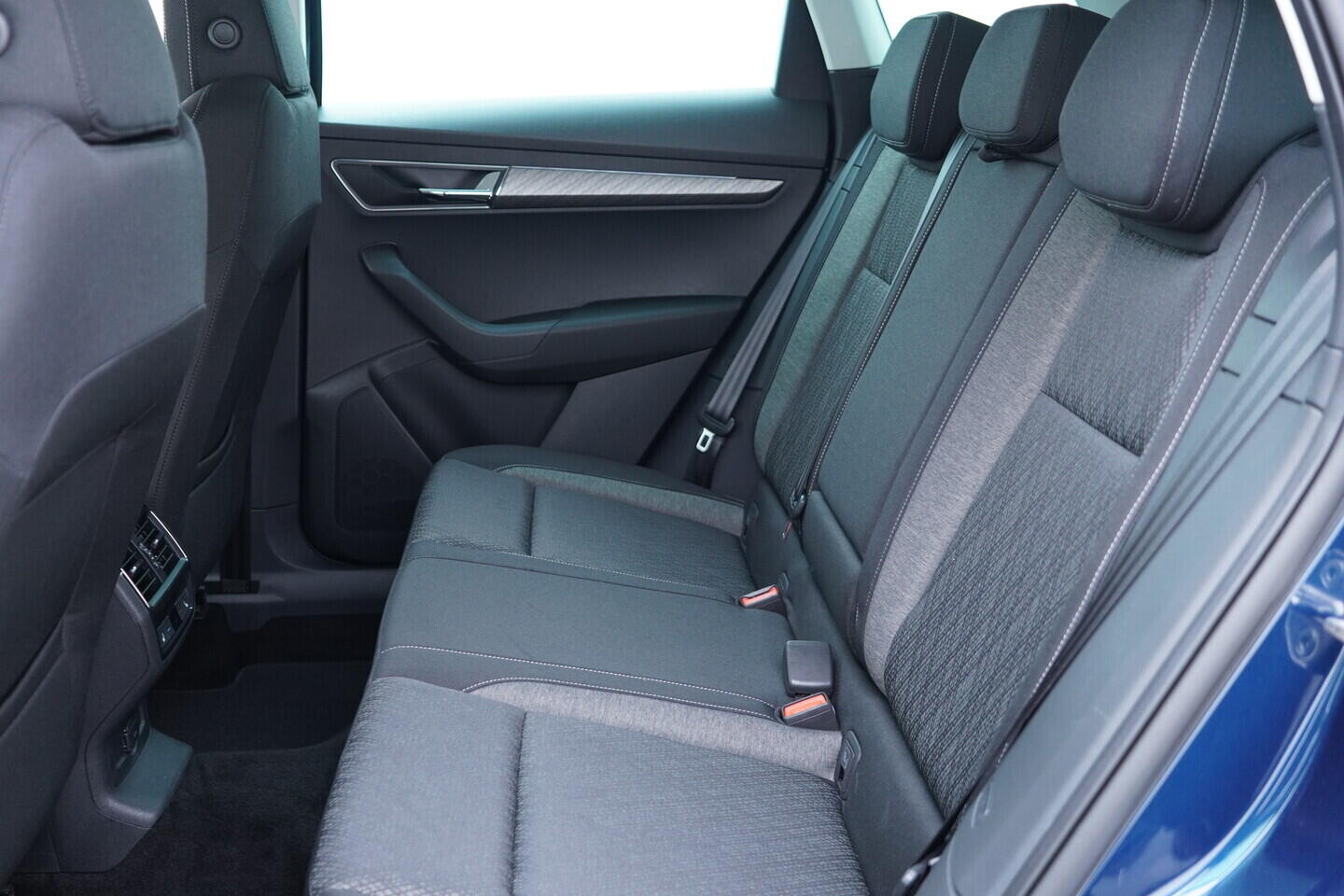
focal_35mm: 36
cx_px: 672
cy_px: 448
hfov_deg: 53.1
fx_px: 1344
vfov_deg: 36.9
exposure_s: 1/40
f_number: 2.8
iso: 800
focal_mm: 24
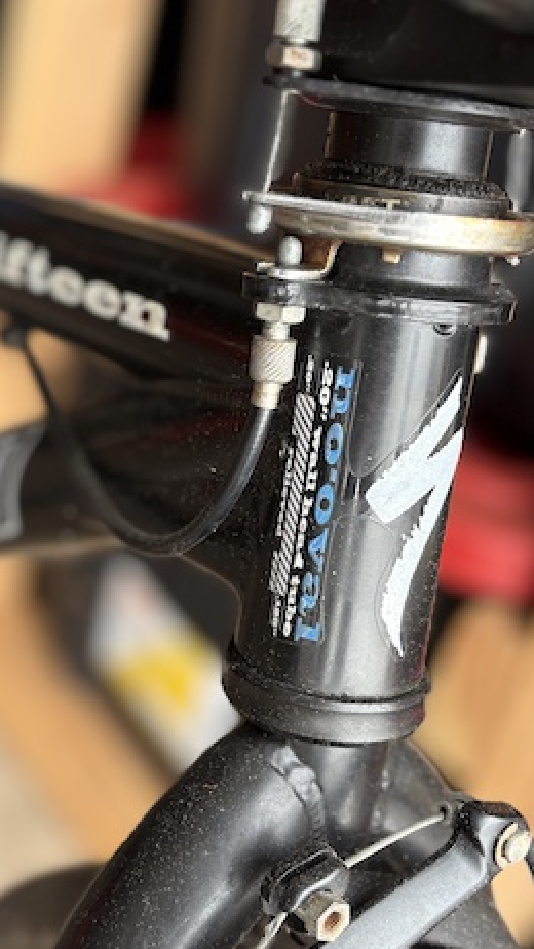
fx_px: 1233
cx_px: 220
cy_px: 442
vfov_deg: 42.1
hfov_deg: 24.4
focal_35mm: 49
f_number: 1.6
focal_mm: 5.96
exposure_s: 1/122
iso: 40
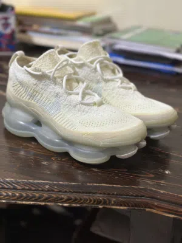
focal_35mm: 48
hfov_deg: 30.3
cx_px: 91
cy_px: 122
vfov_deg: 39.7
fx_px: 336
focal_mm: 6.86
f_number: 1.78
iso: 400
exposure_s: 1/33
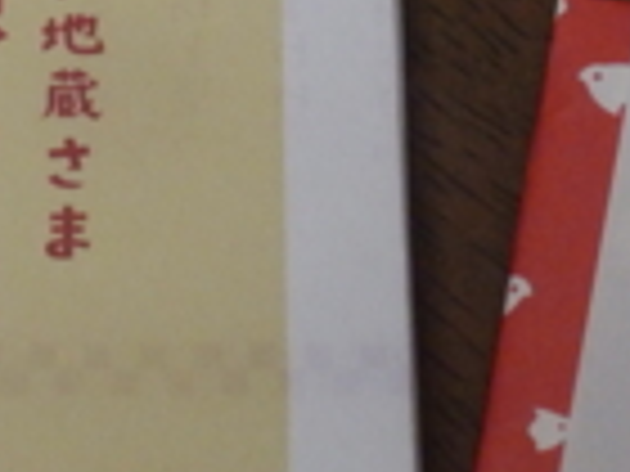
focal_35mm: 174
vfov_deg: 8.5
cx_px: 207
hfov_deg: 11.3
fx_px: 3167
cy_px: 265
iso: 800
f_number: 4.1
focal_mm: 9.8
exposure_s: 1/80
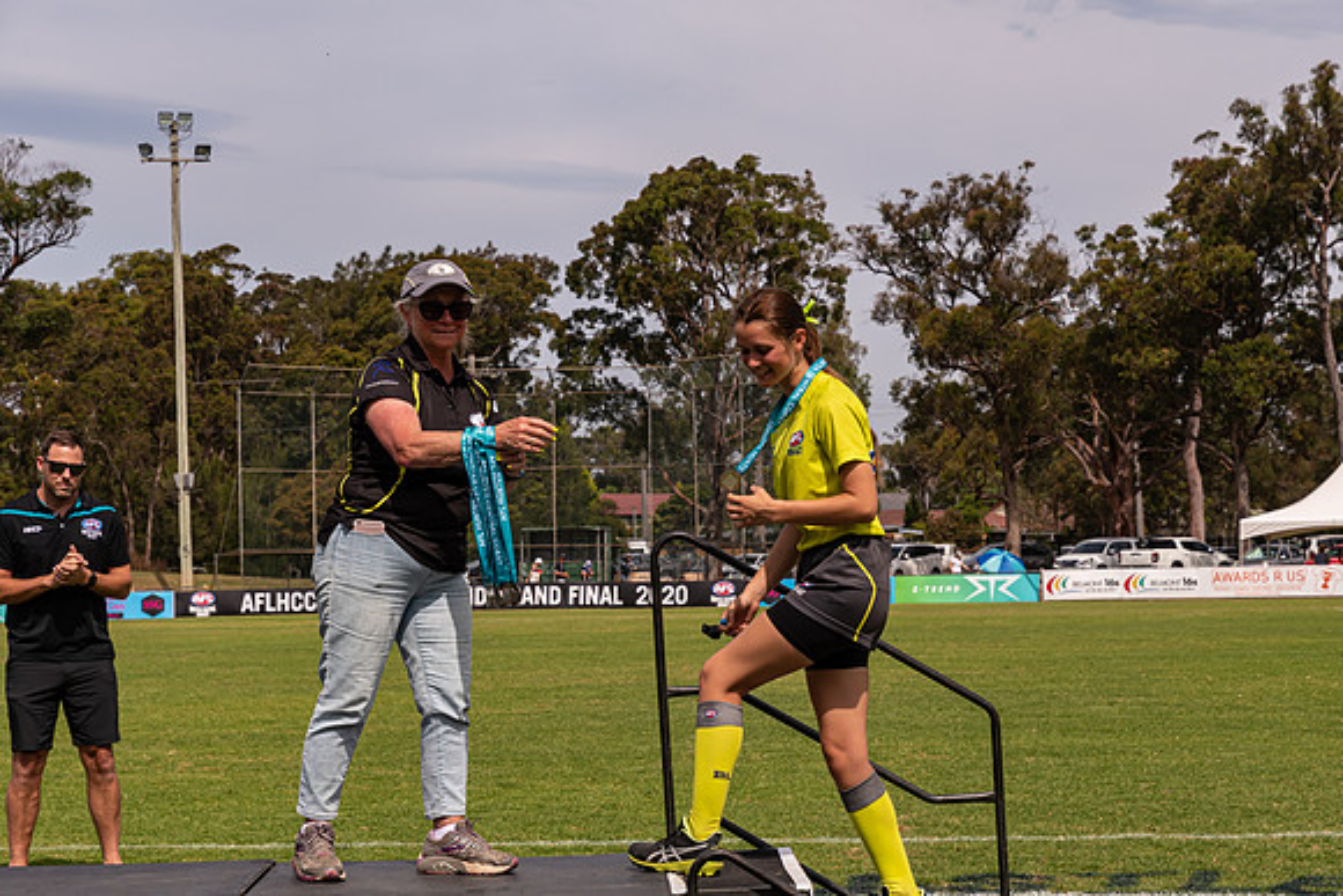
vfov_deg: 16.6
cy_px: 448
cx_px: 672
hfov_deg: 24.6
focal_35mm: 82
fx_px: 3078
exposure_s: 1/800
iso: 200
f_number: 8
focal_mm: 55
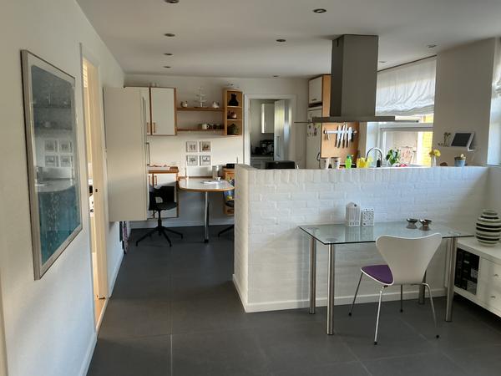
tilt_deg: -8.3
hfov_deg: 61.7
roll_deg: +0.2
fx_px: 420
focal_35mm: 29
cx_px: 250
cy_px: 188
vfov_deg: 48.2
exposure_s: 1/60
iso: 100
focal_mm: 3
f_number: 1.8
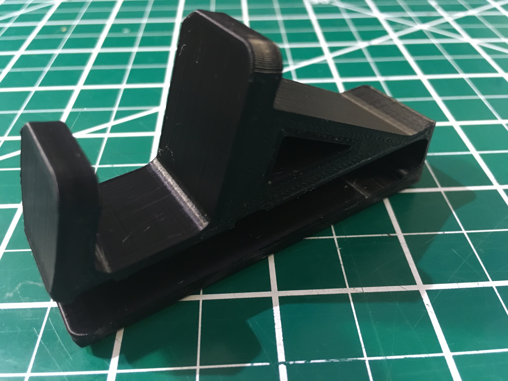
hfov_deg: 61.7
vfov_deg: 48.2
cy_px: 190
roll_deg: -0.2
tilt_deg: -40.2
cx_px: 254
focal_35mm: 29
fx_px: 426
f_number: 2.2
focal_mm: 4.15
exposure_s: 1/15
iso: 200
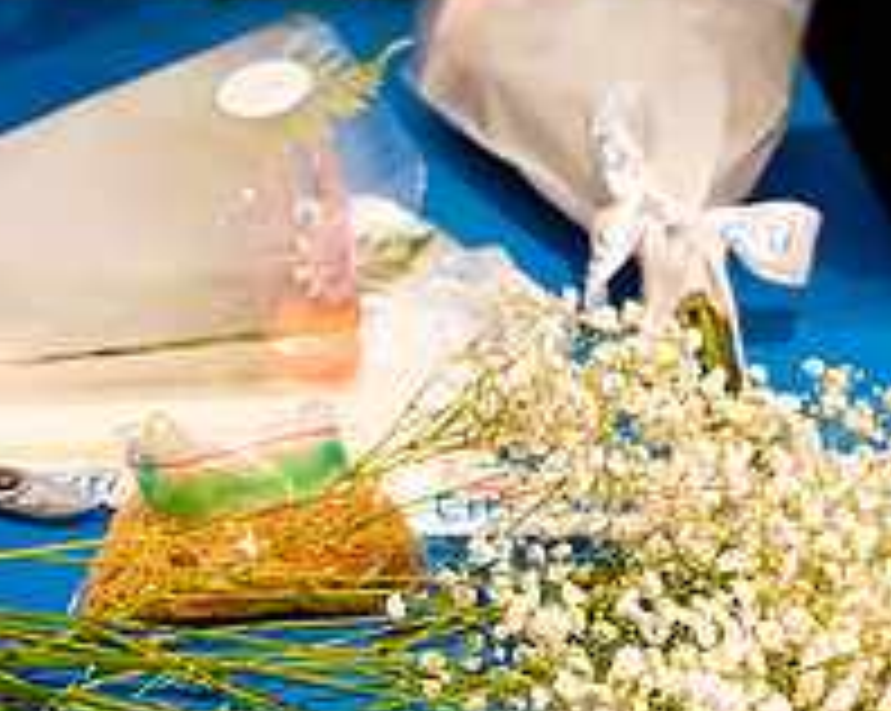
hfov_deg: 23.8
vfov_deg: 19.1
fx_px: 2108
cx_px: 355
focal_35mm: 80
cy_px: 452
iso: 2000
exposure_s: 1/200
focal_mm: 28
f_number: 3.2
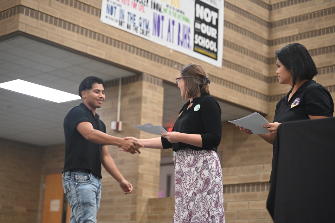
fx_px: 688
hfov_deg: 27.4
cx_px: 161
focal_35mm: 74
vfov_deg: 18.4
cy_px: 115
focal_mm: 71
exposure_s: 1/125
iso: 2000
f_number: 2.8
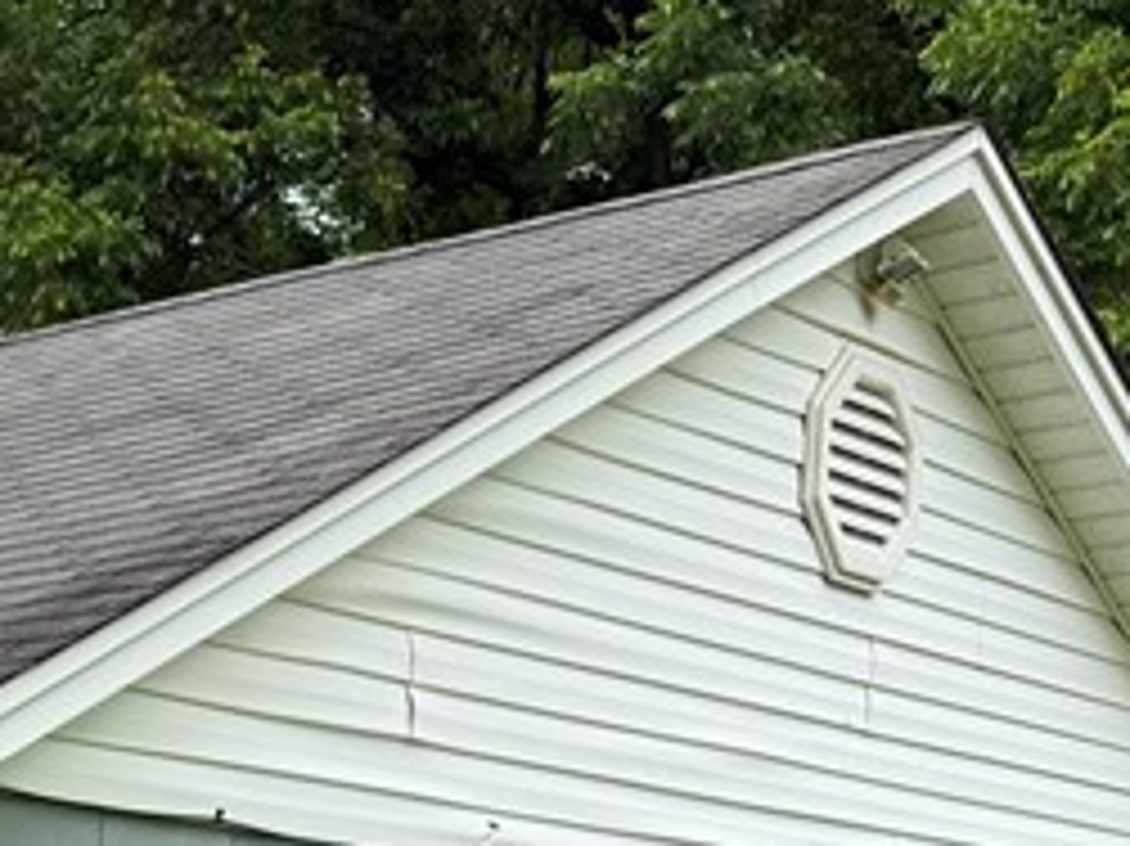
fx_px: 3198
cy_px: 1413
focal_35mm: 98
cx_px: -162
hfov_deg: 19.1
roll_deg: -2.5
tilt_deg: -2.8
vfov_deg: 13.8
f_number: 1.78
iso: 80
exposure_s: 1/1812
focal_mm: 6.76
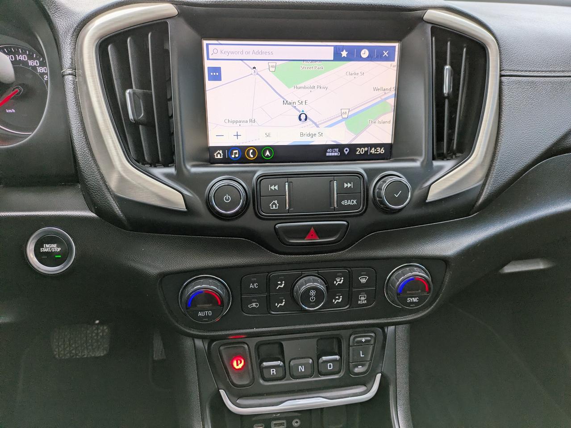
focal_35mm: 25
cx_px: 286
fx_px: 412
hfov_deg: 69.4
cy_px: 214
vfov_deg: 54.9
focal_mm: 5.43
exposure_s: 1/100
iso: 56
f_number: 1.89
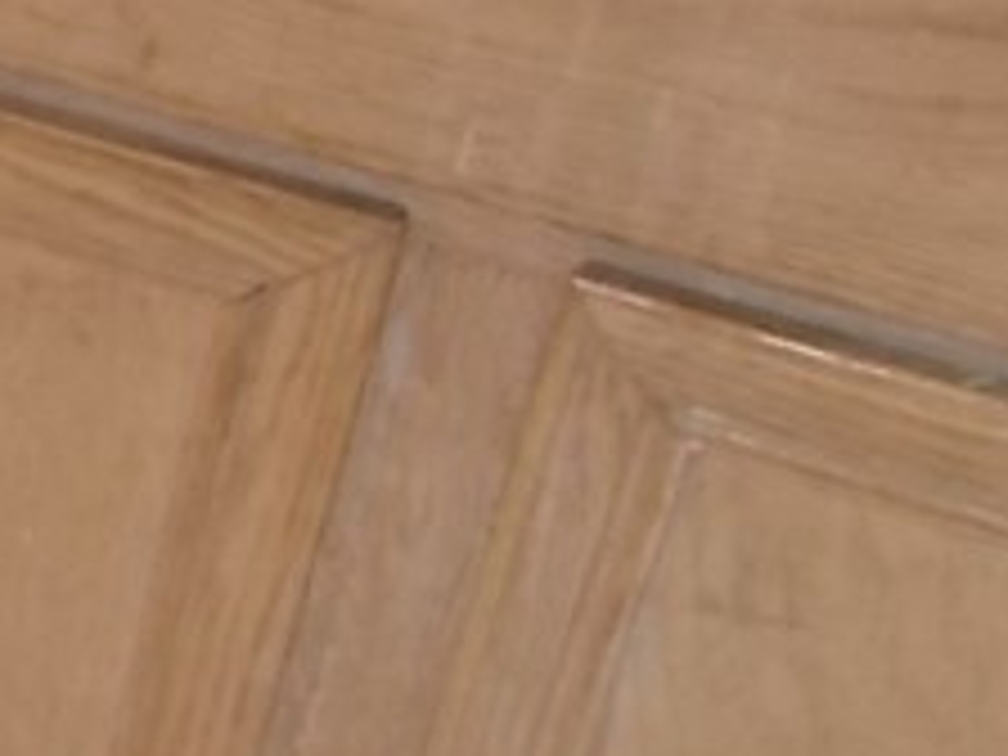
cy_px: 166
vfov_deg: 12.4
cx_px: -1264
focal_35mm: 119
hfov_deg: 13.2
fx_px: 3465
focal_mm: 4.6
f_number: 3.2
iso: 200
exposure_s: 1/25
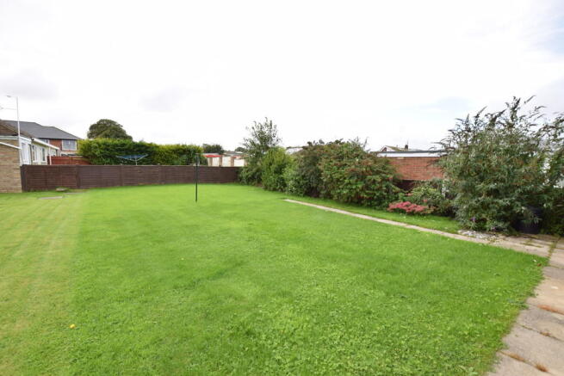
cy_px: 188
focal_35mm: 15
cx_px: 282
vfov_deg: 77.4
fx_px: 235
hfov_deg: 100.4
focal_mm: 10
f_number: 11
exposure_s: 1/25
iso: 100
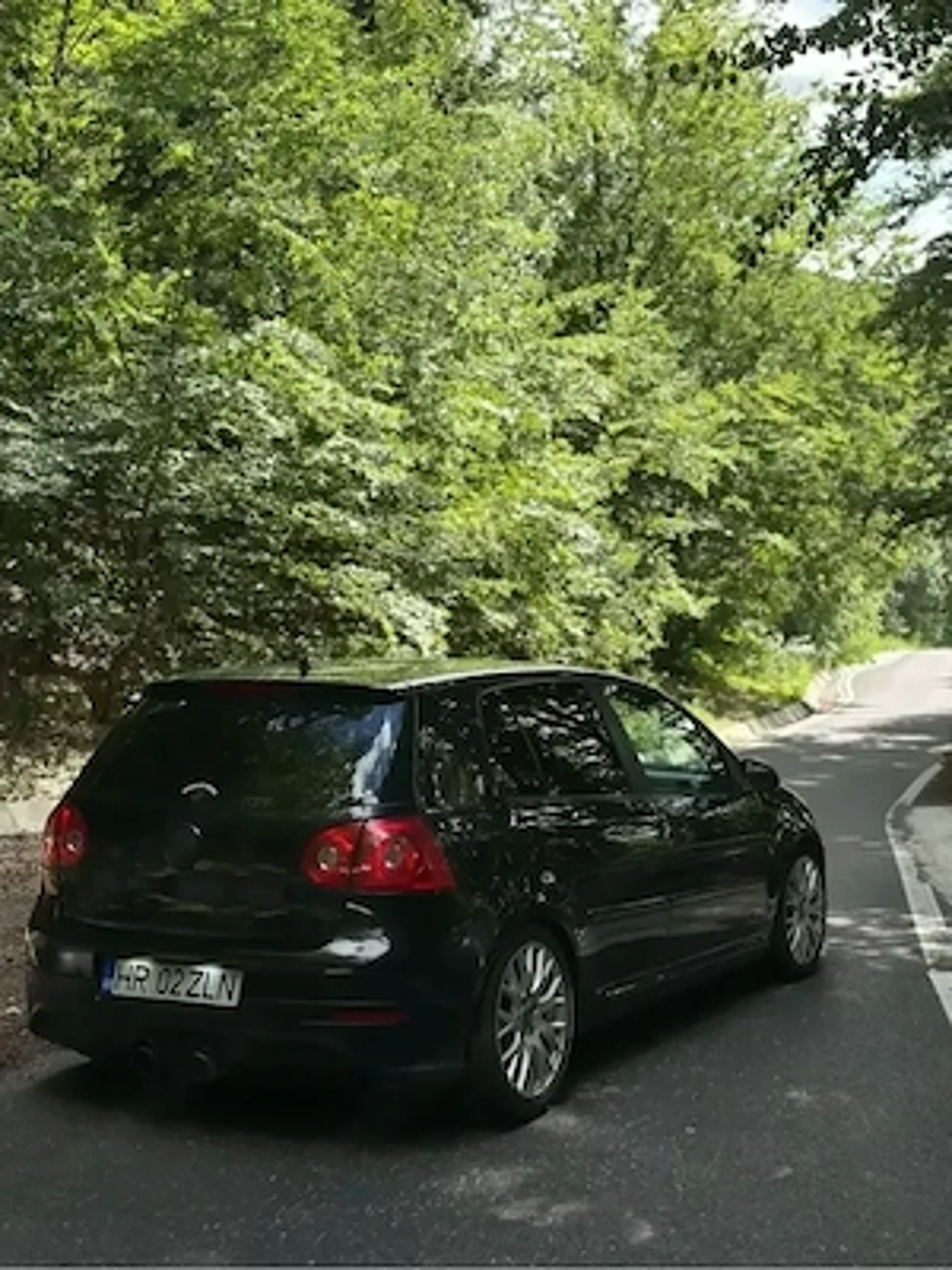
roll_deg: +0.4
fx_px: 1760
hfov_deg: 30.3
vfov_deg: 39.7
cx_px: 476
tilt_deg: -4.5
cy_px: 635
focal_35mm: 48
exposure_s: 1/1565
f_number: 1.78
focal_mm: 6.86
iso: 80
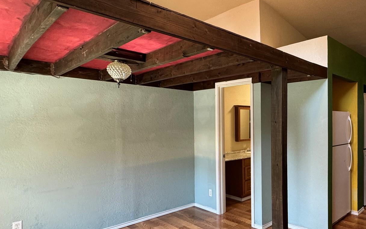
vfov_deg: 49.2
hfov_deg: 66.9
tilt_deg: -2.3
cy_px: 127
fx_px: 249
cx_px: 284
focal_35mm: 25
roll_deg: -0.4
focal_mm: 2.22
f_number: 2.2
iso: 200
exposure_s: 1/60
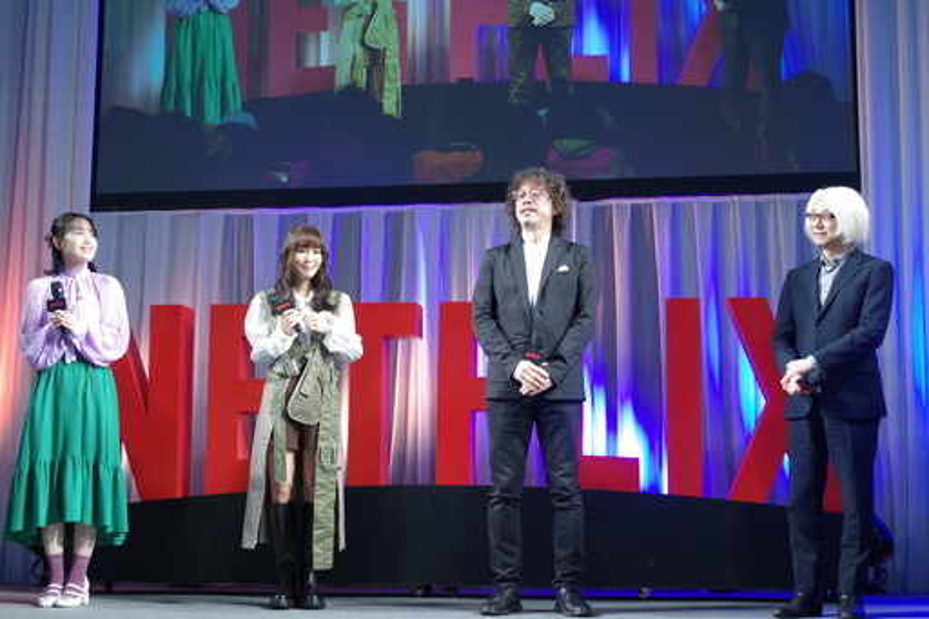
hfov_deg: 35.1
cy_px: 310
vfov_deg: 23.8
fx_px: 1470
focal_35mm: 57
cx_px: 464
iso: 800
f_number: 4.5
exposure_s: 1/80
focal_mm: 37.5
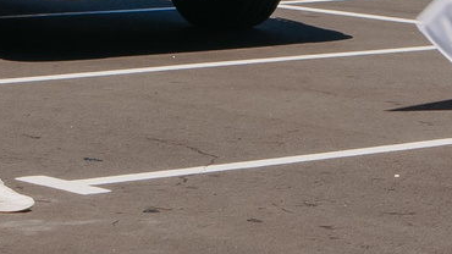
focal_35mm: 203
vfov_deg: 5.8
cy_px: -275
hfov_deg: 10.1
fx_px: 2433
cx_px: 794
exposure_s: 1/125
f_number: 16
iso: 160
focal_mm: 28
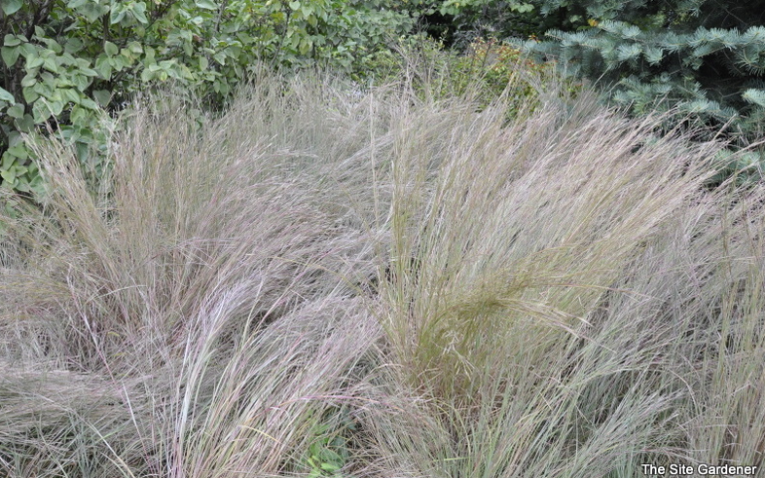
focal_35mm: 28
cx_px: 386
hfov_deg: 66.5
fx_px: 584
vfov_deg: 44.5
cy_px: 235
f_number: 8
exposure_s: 1/60
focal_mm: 18
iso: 200
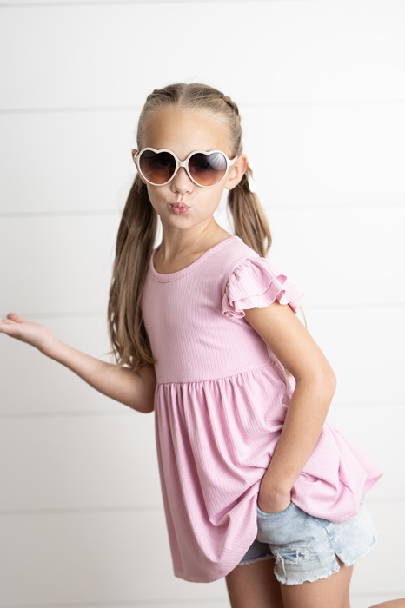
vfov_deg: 23.9
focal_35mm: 85
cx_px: 202
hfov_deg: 16.1
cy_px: 304
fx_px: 1436
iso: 400
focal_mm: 85
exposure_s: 1/200
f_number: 2.5
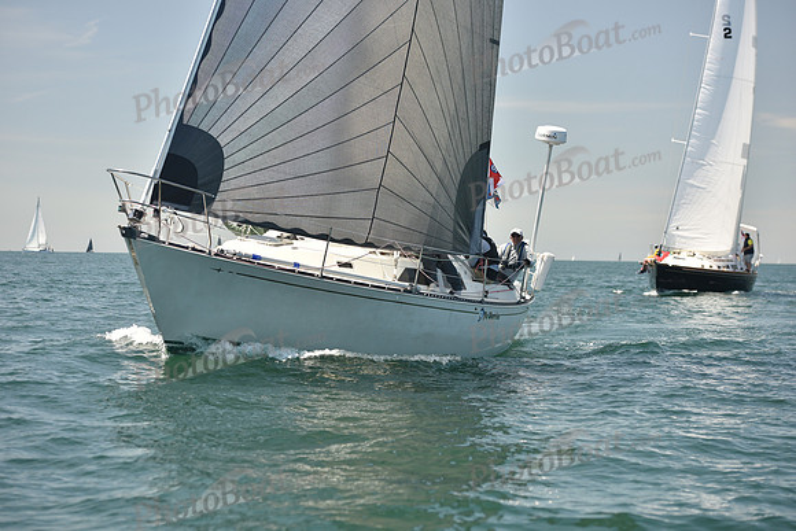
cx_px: 398
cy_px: 266
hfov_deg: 21.5
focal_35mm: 95
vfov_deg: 14.4
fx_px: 2101
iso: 250
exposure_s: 1/800
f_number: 4
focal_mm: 95
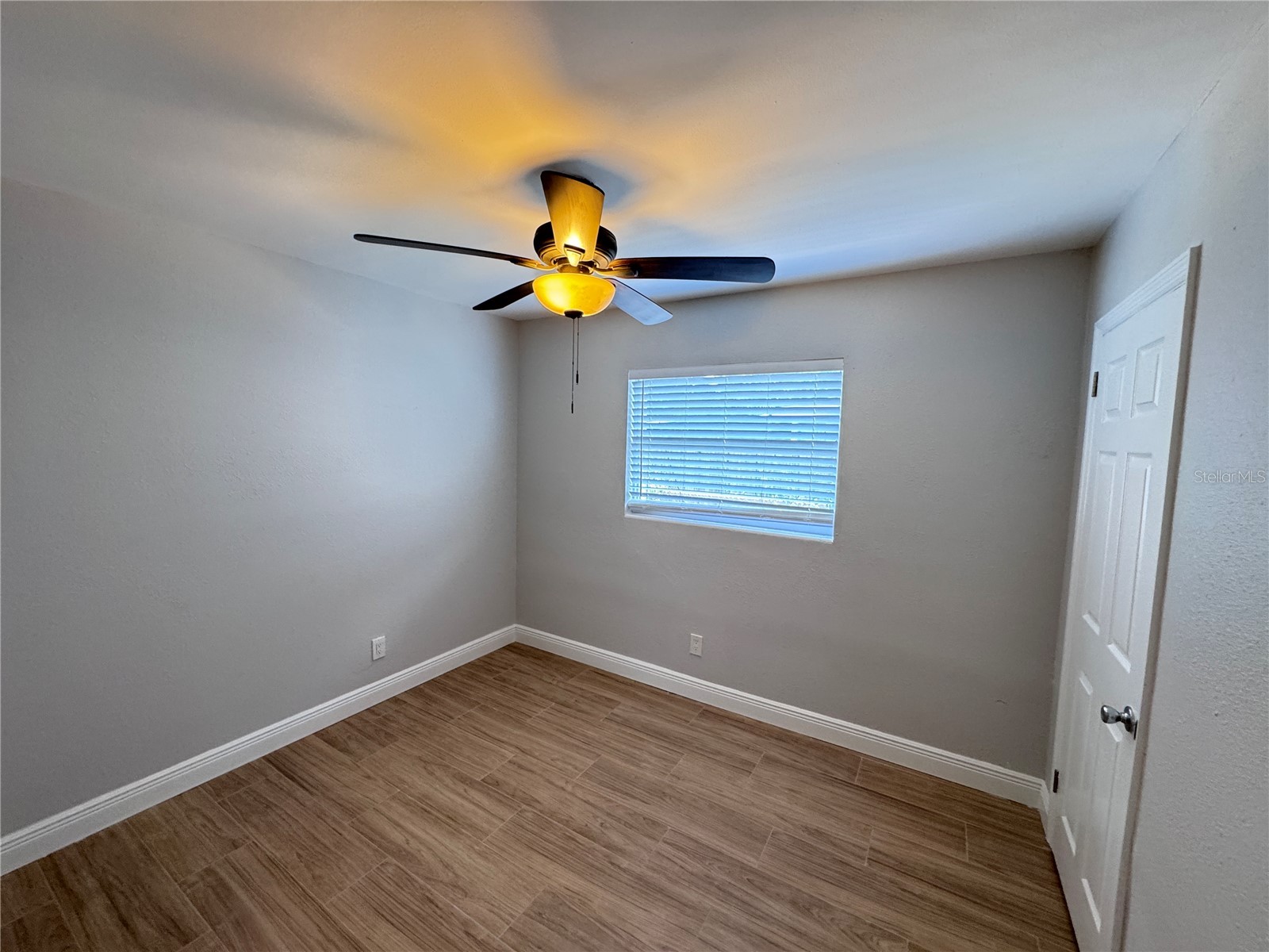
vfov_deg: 85.7
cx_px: 634
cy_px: 476
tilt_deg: -4.9
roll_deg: -1.2
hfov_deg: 102.1
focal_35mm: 14
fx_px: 513
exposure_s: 1/60
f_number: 2.2
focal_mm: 2.22
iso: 250
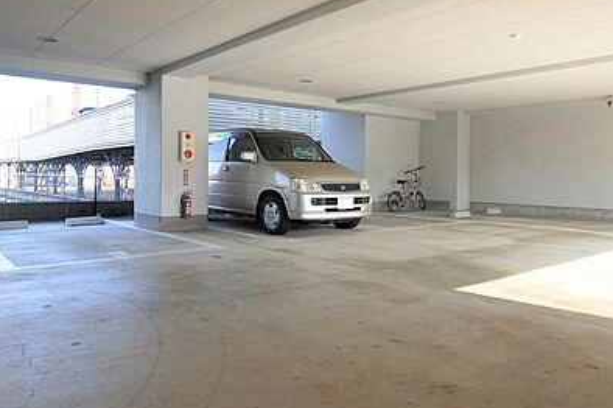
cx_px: 271
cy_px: 164
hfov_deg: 67.6
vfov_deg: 47.9
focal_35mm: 27
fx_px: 456
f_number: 5.6
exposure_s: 1/80
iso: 100
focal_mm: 11
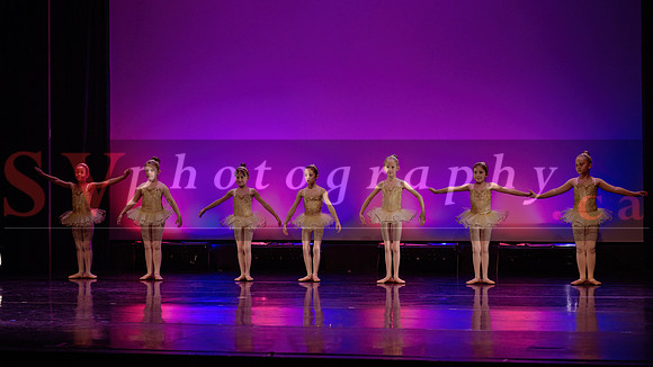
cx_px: 279
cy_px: 174
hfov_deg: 23.4
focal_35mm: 91
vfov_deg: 13.3
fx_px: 1573
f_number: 2.8
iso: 1600
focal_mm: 75
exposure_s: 1/250
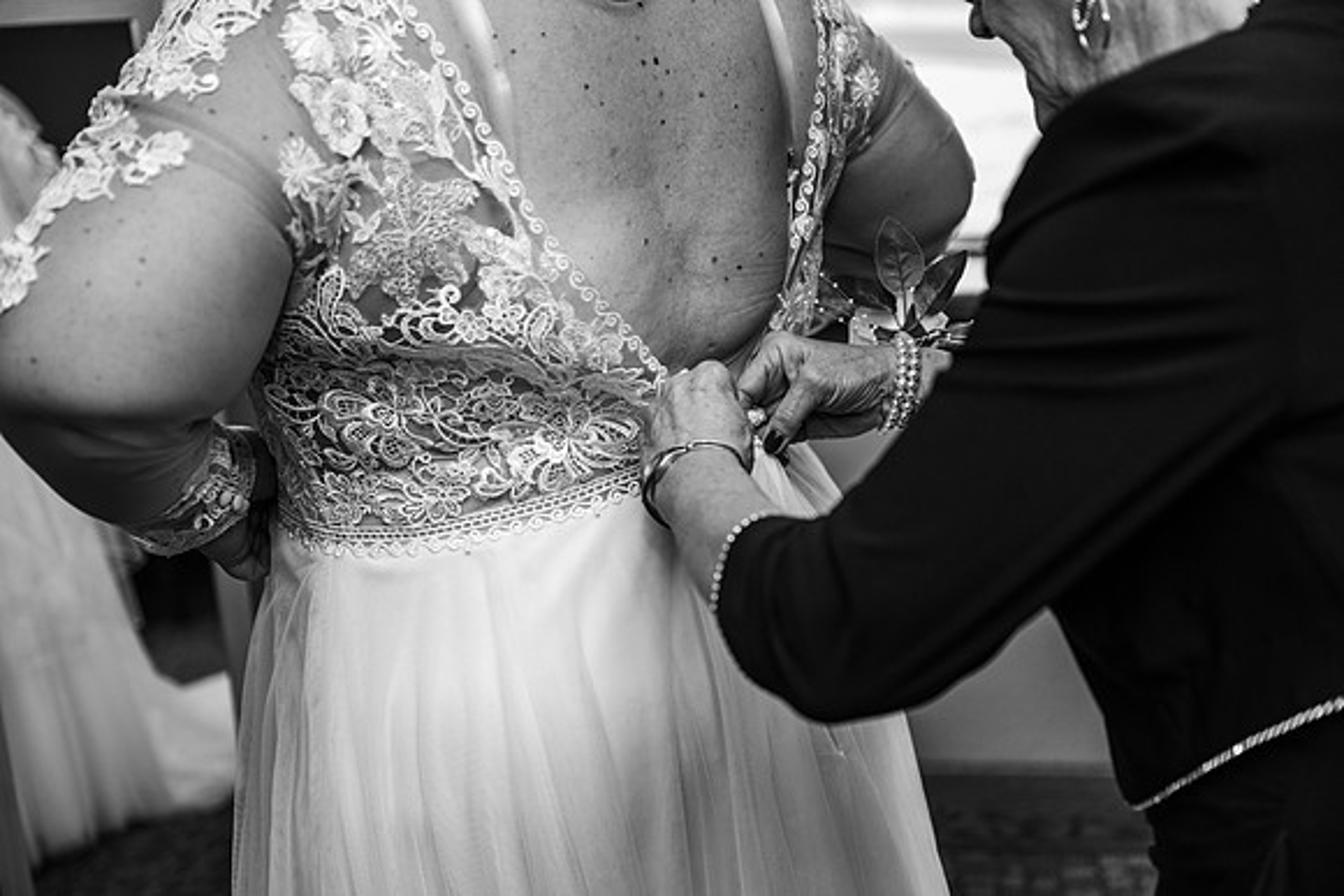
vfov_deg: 30.5
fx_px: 1643
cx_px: 672
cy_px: 448
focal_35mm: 44
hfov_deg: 44.5
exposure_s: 1/200
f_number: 2.8
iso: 1250
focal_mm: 44
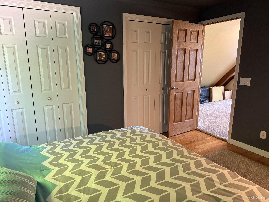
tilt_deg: -12.0
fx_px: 187
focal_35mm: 24
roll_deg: +0.2
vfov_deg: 56.8
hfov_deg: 71.6
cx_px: 134
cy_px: 101
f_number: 1.78
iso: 400
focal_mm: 6.76
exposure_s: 1/60
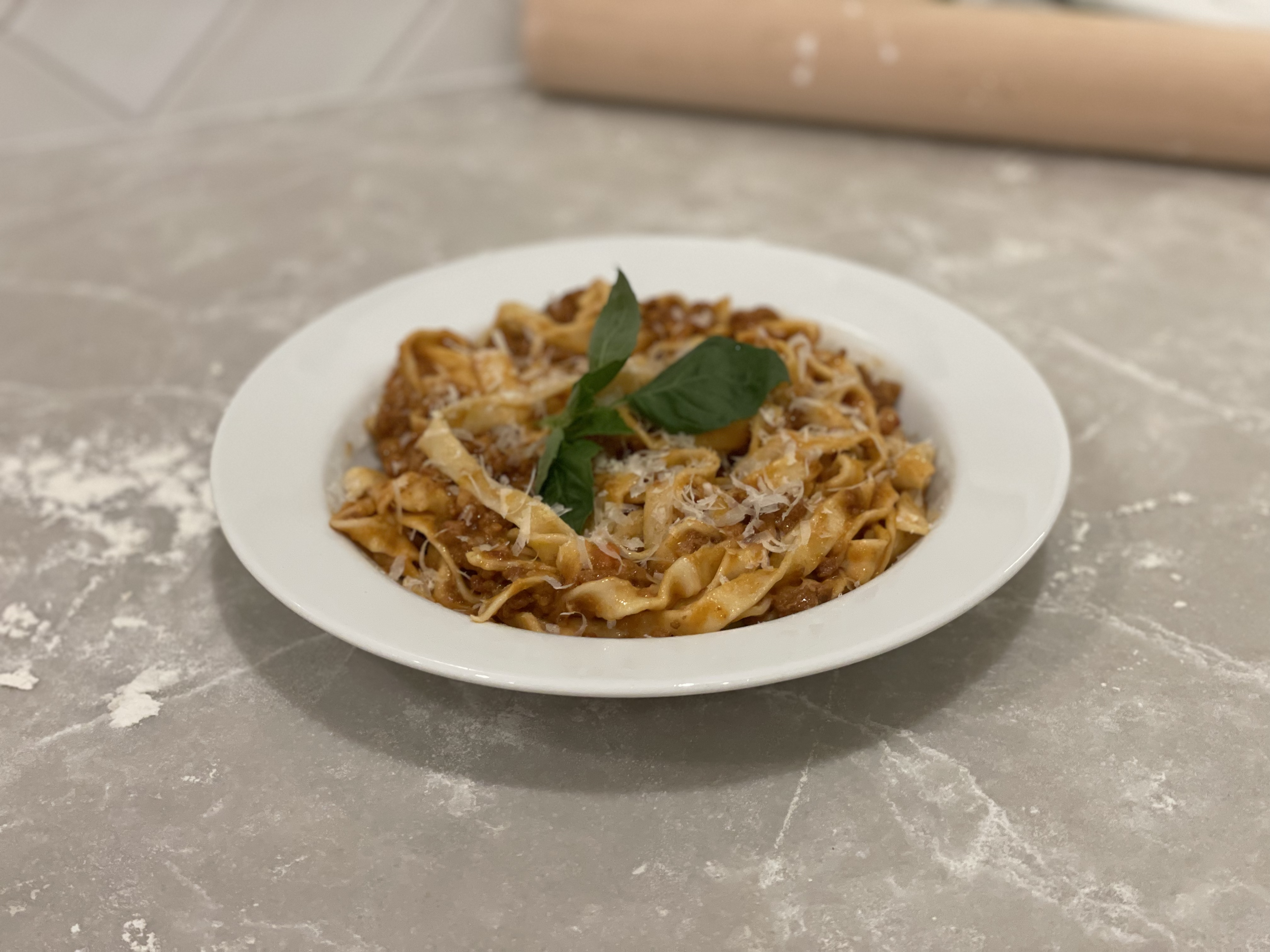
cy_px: 476
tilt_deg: -32.9
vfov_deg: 28.0
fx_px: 1908
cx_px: 635
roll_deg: +1.3
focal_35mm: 52
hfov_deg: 36.8
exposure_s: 1/60
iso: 160
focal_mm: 6
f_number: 2
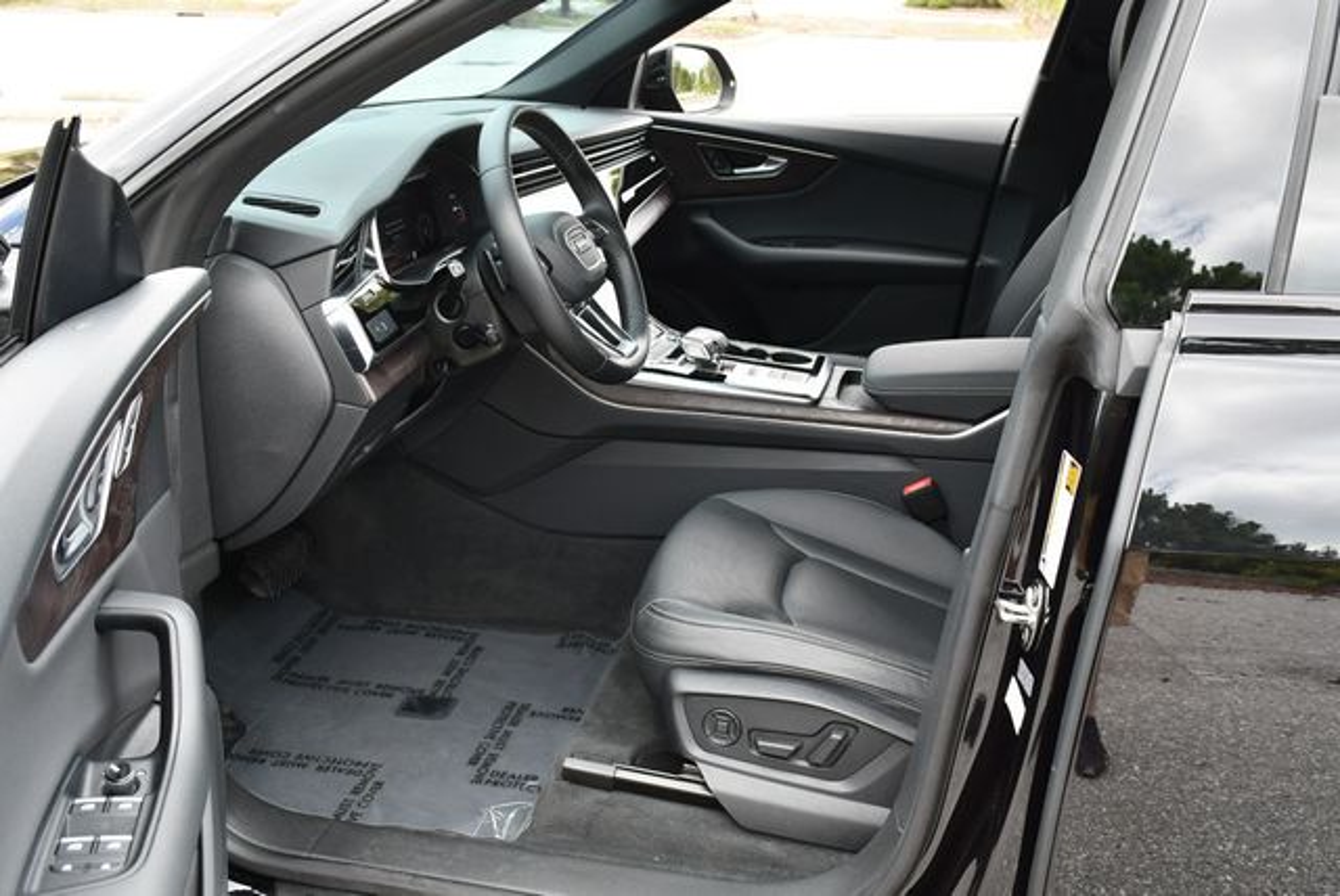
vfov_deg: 36.9
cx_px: 670
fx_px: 1341
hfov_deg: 53.1
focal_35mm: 36
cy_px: 448
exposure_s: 1/250
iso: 400
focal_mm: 18
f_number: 5
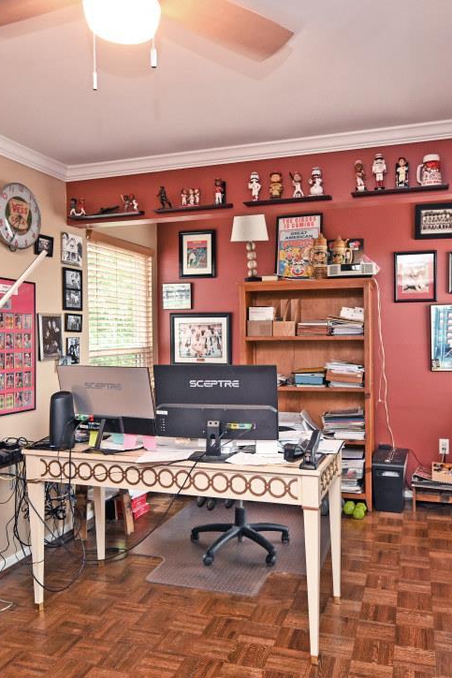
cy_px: 332
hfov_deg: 45.0
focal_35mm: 29
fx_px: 546
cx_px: 241
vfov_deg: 63.6
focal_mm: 14
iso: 800
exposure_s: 1/60
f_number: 4
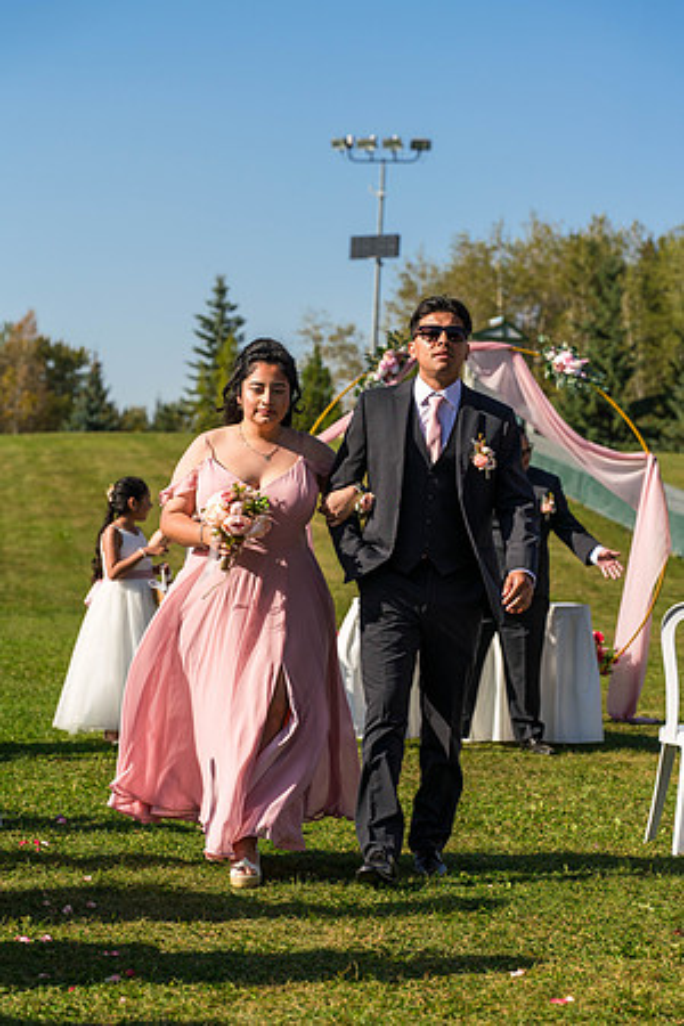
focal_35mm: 92
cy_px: 513
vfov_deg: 22.1
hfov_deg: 14.9
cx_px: 342
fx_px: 2622
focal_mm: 92
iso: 250
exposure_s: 1/1600
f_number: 5
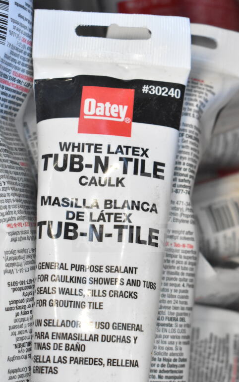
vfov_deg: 25.3
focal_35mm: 82
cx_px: 127
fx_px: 850
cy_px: 213
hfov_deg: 16.0
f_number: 5
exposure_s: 1/80
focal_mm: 45
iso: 3600
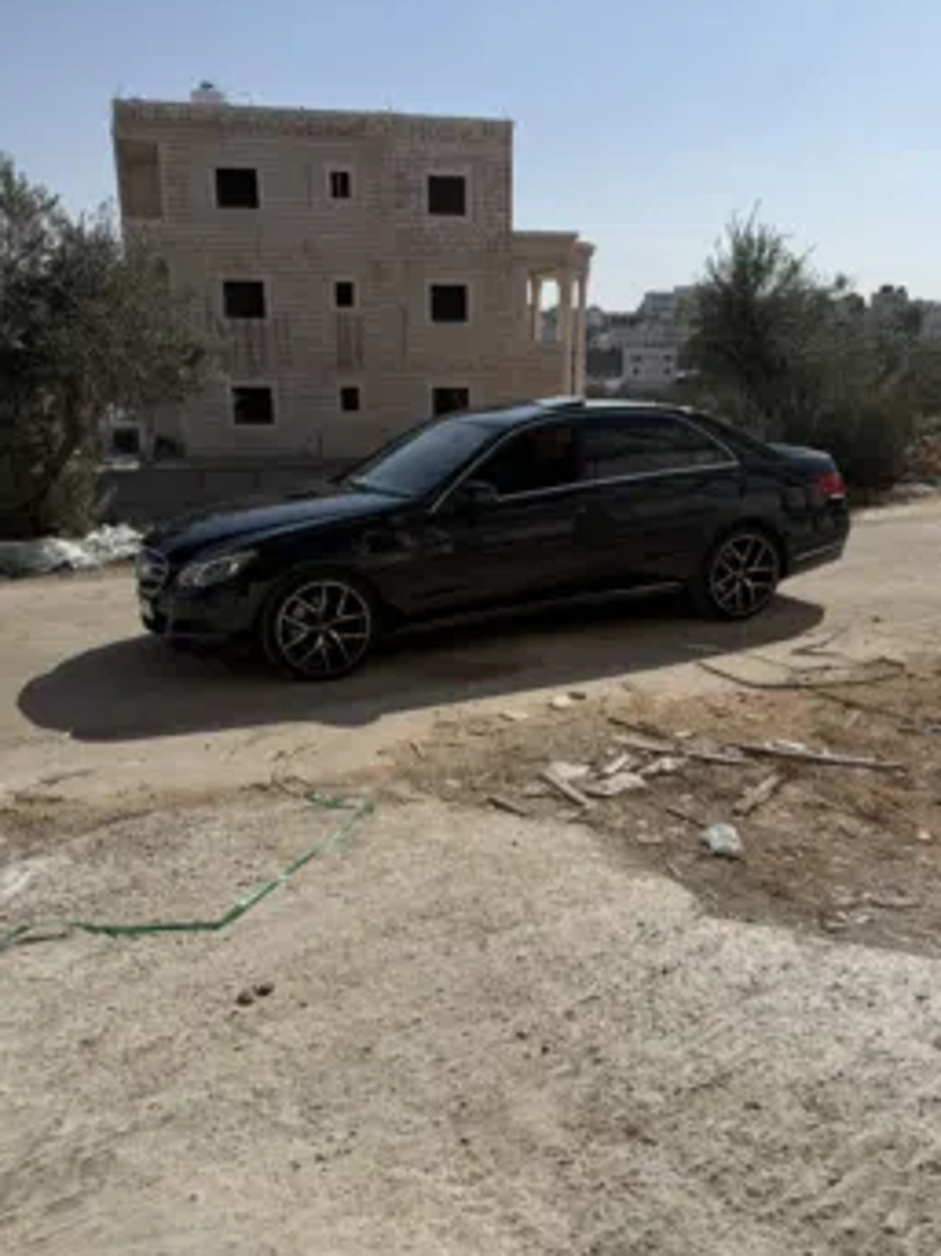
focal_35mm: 28
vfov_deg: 63.4
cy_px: 677
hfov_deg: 49.7
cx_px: 505
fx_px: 1015
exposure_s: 1/10309
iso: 80
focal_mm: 6.76
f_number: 1.78
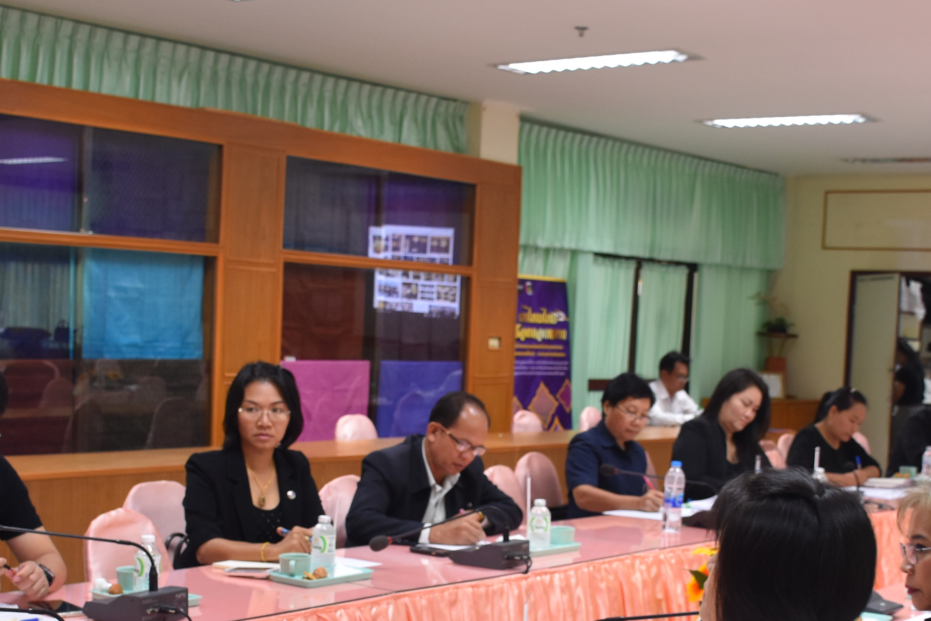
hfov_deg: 35.0
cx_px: 493
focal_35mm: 57
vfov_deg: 23.4
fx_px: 1474
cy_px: 514
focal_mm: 18
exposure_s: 1/60
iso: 560
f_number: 4
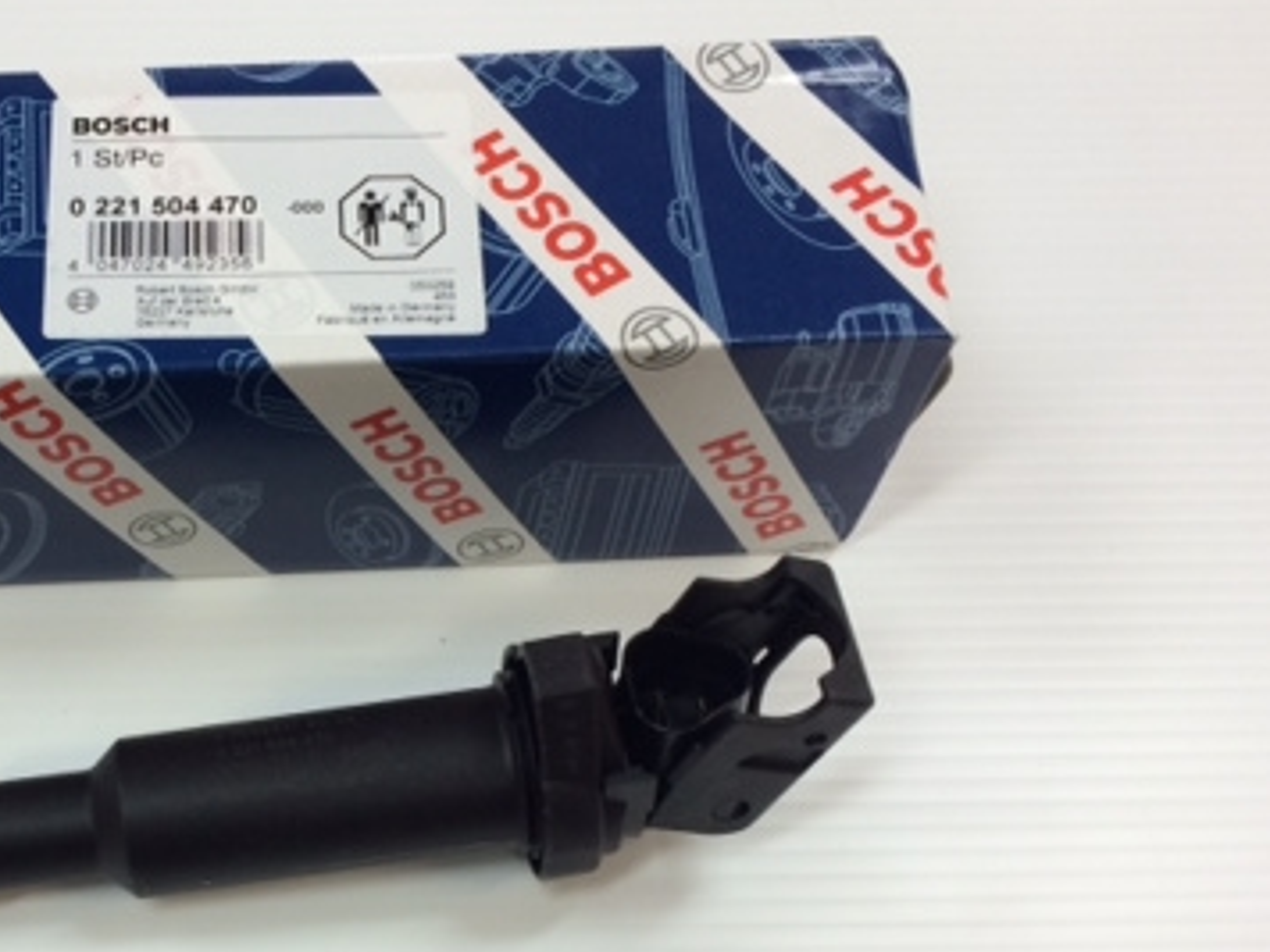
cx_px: 210
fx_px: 1981
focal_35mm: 54
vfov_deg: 26.6
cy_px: 752
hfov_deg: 34.2
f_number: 2.2
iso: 40
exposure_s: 1/33
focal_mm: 4.12
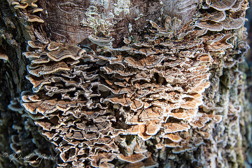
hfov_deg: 28.8
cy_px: 84
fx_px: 490
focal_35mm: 70
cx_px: 126
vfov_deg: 19.5
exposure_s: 1/100
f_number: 8
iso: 900
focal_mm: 70
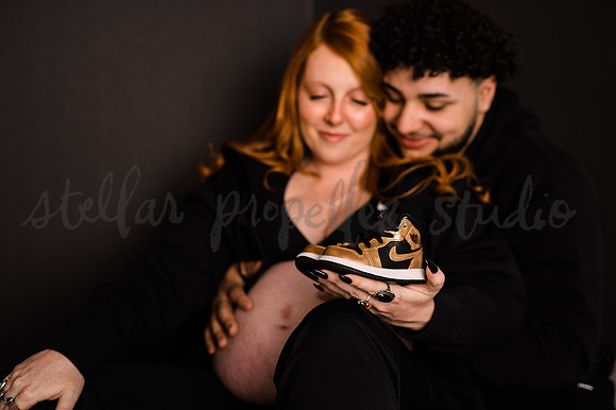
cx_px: 308
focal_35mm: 50
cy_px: 205
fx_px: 855
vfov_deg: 27.0
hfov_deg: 39.6
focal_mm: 50
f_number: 2.5
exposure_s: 1/160
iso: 200
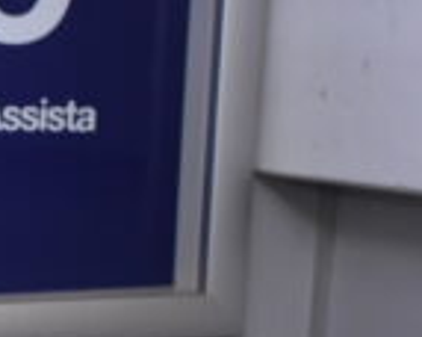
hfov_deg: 11.2
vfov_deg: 9.4
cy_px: 312
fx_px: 2033
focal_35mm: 163
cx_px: -291
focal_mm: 34
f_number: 4.5
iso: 2500
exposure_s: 1/80
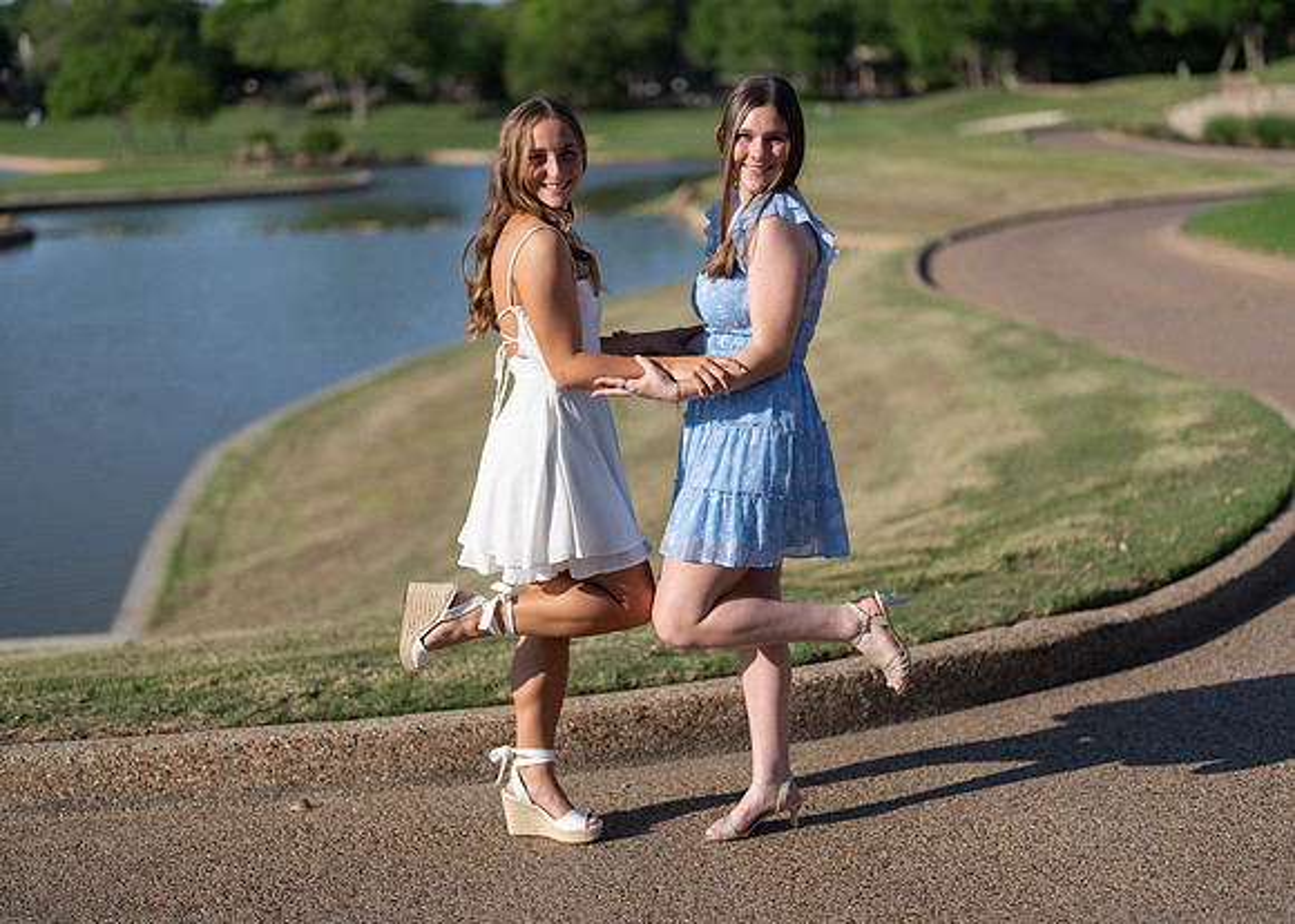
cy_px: 457
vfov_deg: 25.6
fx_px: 2038
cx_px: 669
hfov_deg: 35.2
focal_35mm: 55
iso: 100
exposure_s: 1/10000
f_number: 1.2
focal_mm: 50
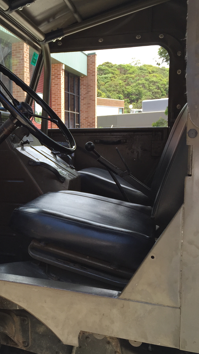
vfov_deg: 47.4
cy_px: 176
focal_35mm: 43
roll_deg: +1.6
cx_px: 4
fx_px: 403
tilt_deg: -6.2
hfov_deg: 26.4
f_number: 2.2
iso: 32
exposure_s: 1/391
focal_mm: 4.15
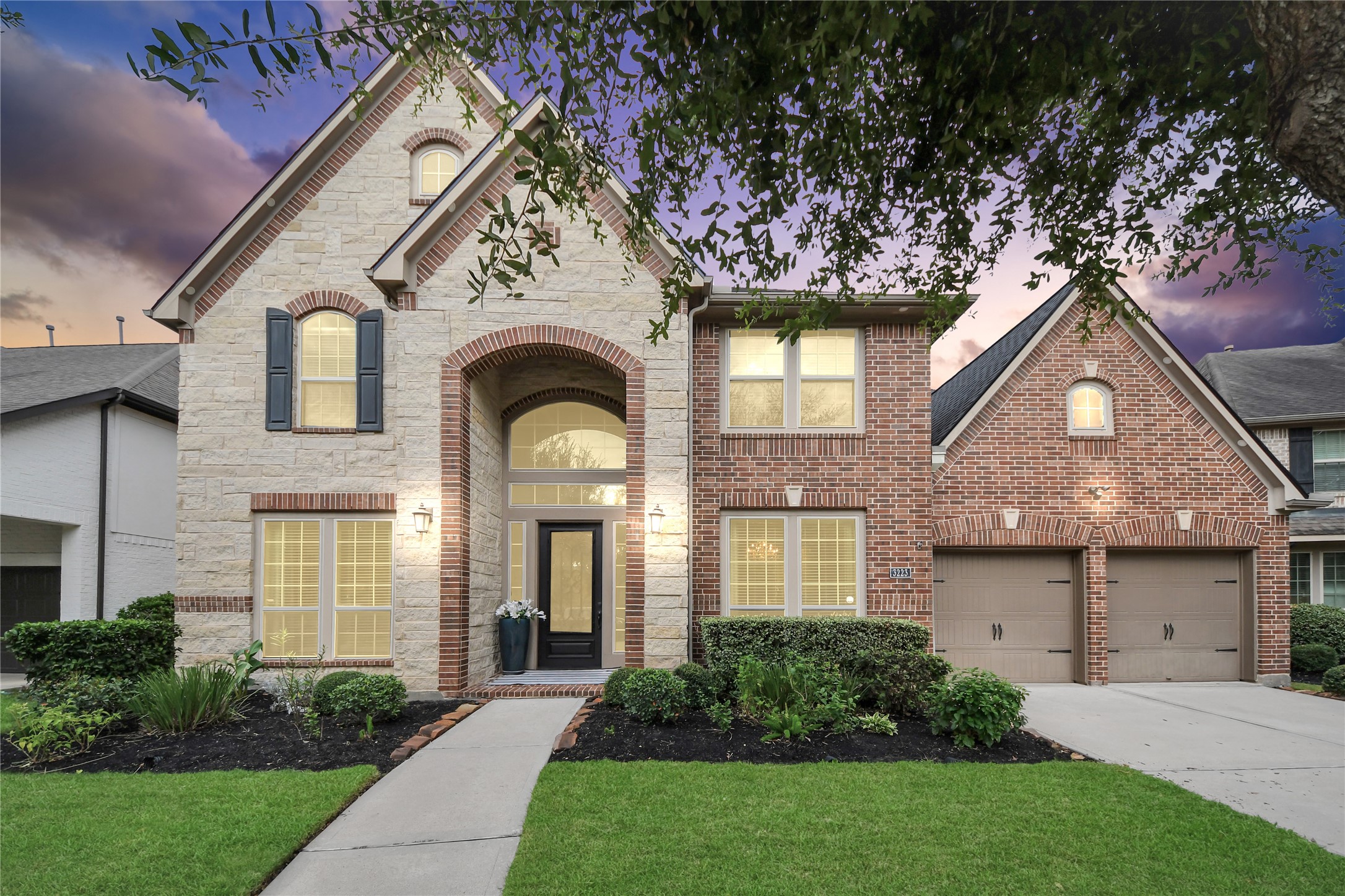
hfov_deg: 112.6
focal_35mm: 12
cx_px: 672
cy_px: 448
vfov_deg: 90.0
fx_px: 448
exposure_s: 1/250
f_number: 5.6
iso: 280
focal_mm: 8
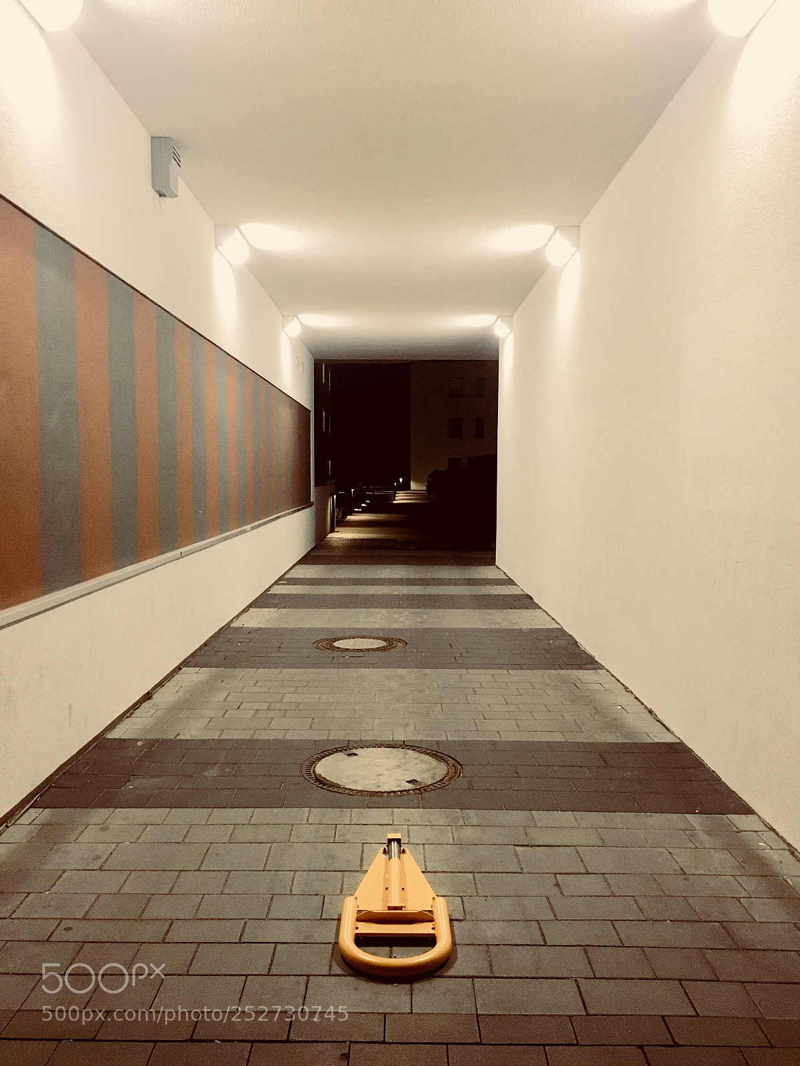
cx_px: 400
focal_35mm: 29
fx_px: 894
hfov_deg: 48.2
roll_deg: -0.1
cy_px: 533
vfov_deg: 61.7
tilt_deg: -4.2
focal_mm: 4.15
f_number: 2.2
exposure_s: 1/33
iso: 200
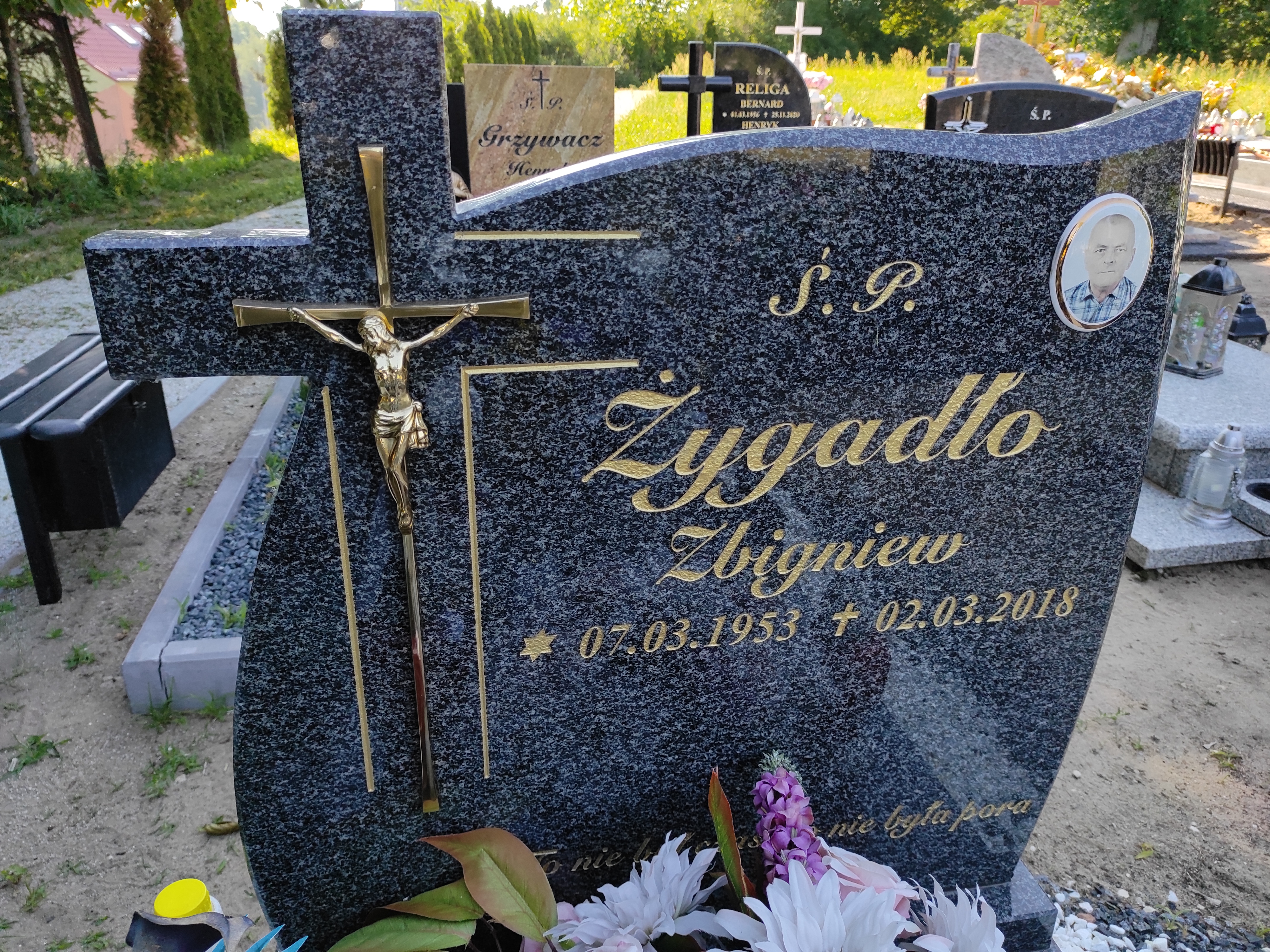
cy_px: 476
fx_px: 917
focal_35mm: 25
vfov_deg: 54.9
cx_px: 635
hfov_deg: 69.4
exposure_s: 1/478
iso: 100
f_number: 1.89
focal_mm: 5.43
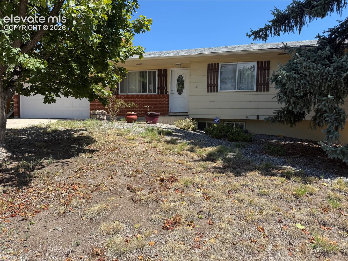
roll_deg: -0.8
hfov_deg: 71.6
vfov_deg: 56.8
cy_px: 130
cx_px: 174
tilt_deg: -3.3
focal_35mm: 24
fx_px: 241
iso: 80
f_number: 1.78
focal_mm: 6.76
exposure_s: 1/2370
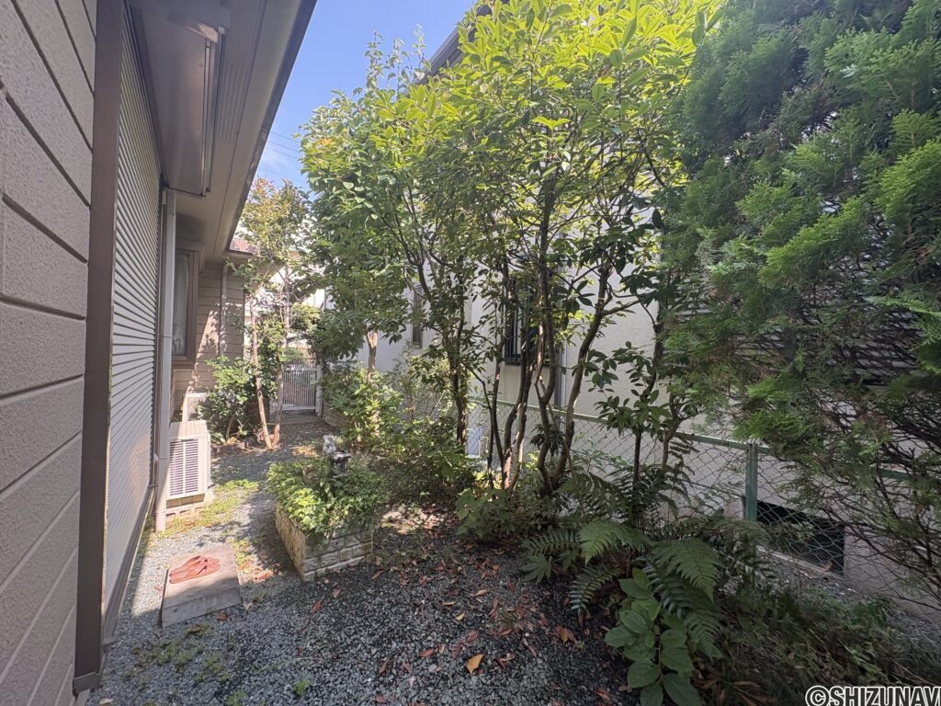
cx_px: 470
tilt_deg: +2.1
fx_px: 381
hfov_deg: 102.1
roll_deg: -2.3
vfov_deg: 85.7
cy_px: 353
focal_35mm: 14
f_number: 2.2
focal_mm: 2.22
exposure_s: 1/148
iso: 64
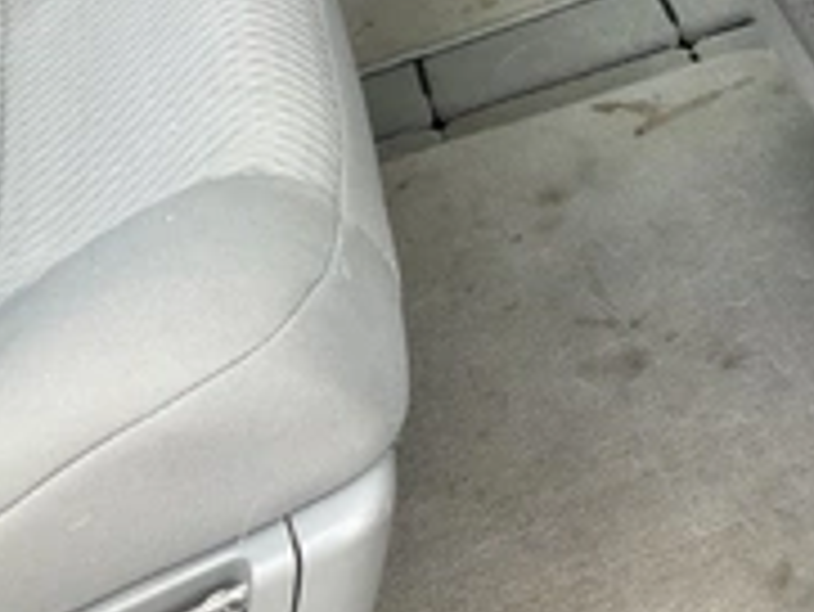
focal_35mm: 64
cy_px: 306
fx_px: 1506
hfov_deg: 29.0
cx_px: 742
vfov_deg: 23.0
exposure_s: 1/122
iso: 25
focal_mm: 3
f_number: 1.8
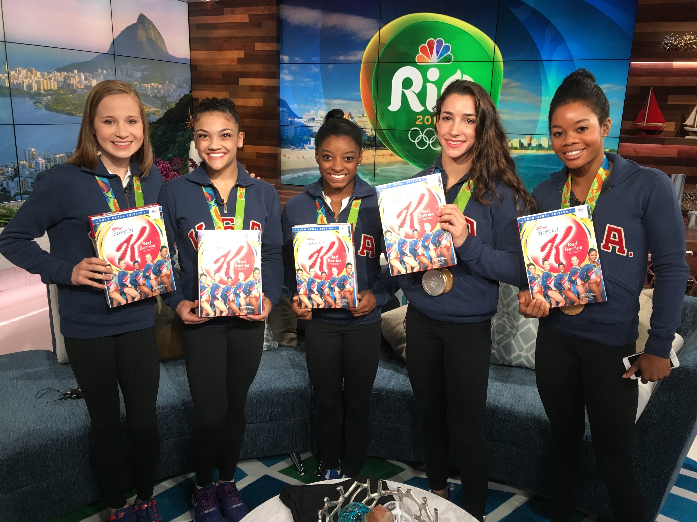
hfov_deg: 61.7
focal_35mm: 29
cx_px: 348
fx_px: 584
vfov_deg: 48.2
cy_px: 261
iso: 100
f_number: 2.2
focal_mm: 4.15
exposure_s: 1/30
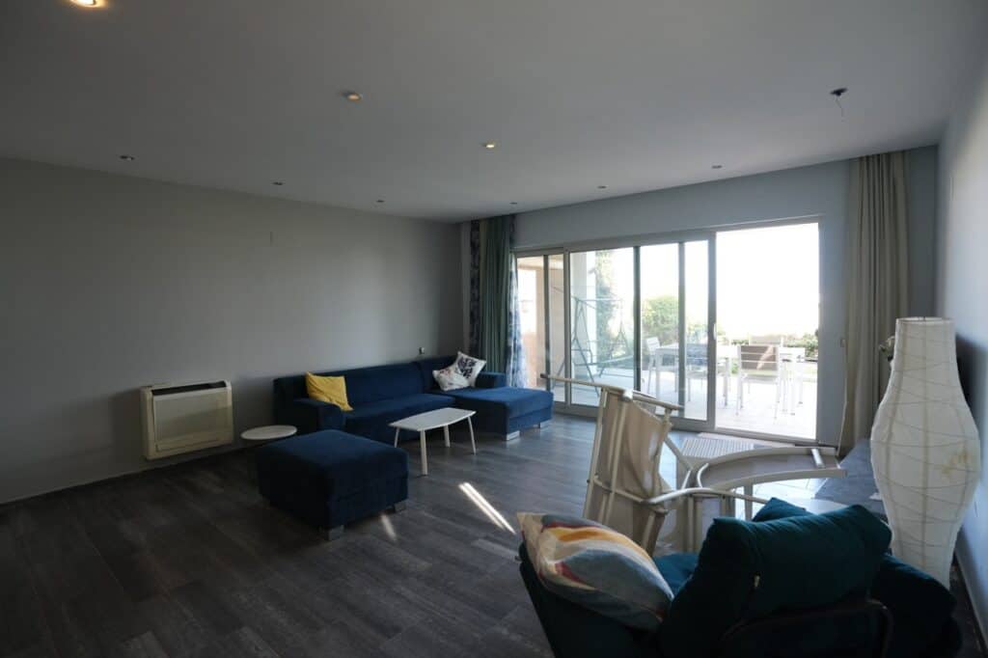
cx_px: 494
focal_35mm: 17
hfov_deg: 93.3
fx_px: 466
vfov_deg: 70.4
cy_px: 329
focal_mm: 17
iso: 1250
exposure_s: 1/160
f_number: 4
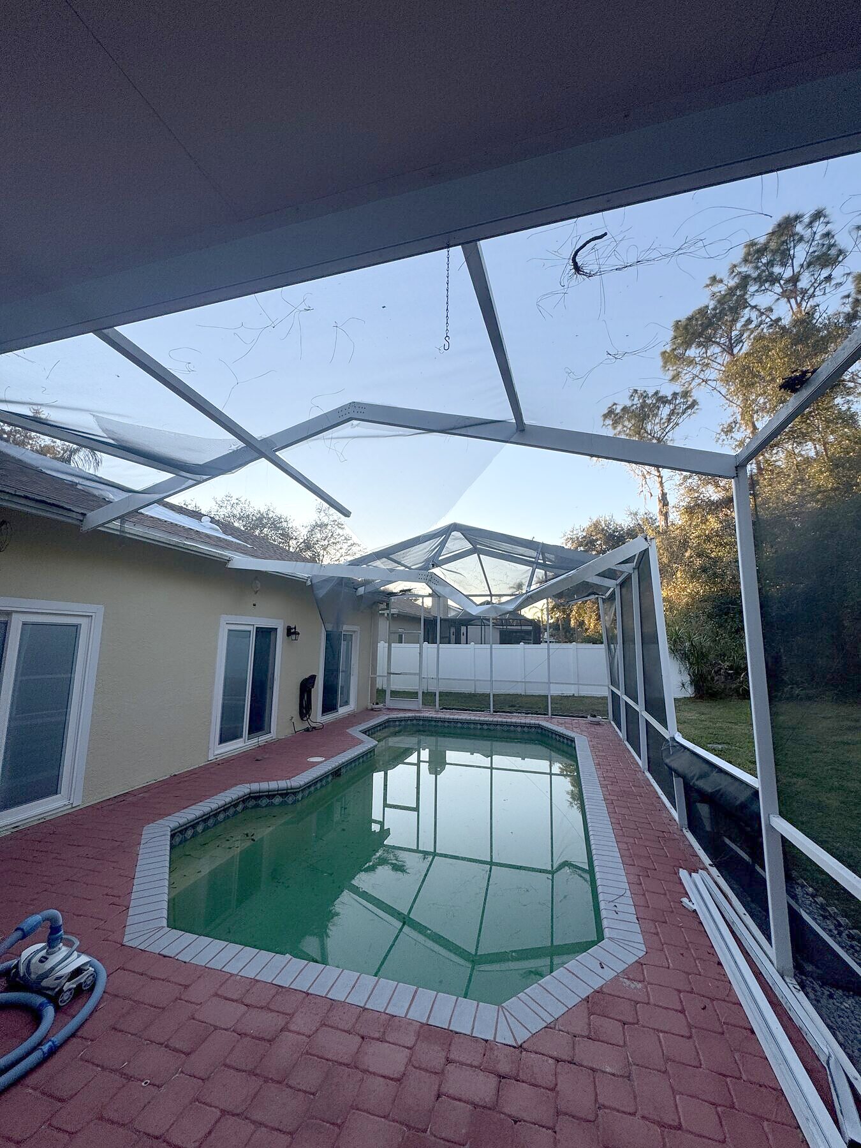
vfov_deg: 102.1
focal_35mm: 14
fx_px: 464
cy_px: 574
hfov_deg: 85.7
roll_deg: -2.5
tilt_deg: +8.9
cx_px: 430
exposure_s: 1/445
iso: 40
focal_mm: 2.22
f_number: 2.2
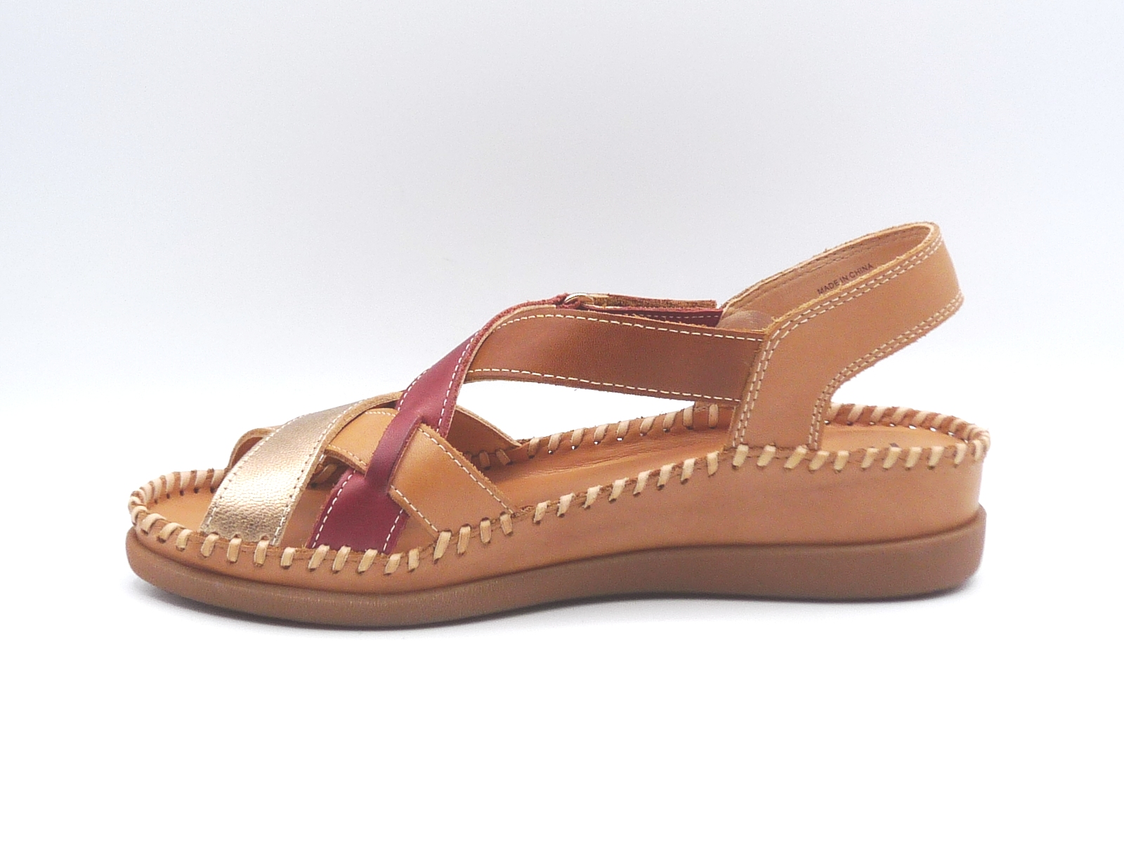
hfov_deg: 37.5
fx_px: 1656
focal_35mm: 51
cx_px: 562
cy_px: 422
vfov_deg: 28.6
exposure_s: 1/200
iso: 100
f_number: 4.5
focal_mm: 5.2
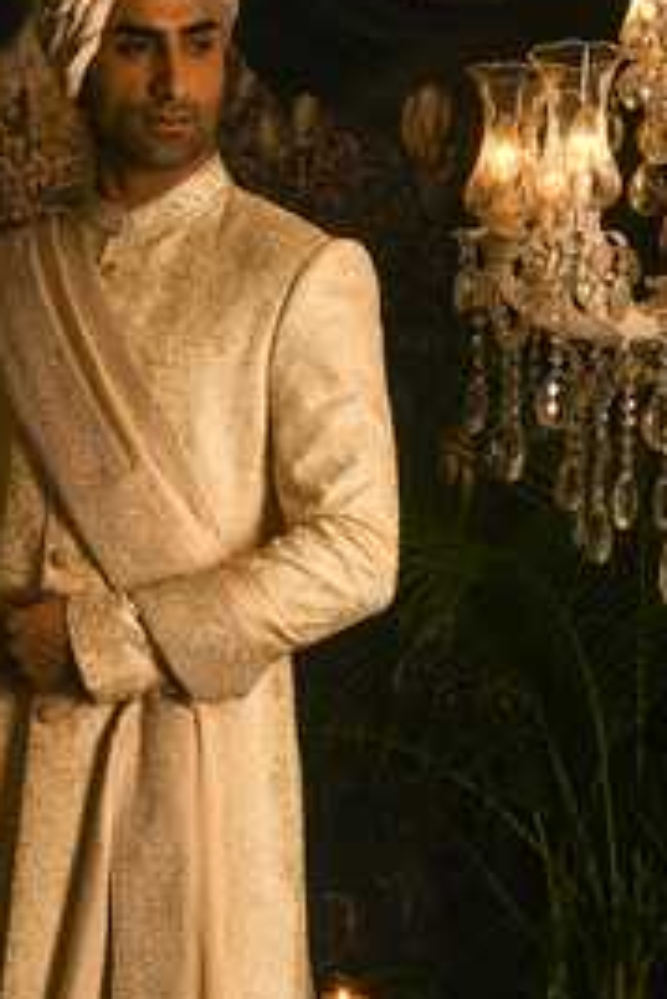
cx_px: 97
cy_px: 807
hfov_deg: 13.9
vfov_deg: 20.6
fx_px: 2720
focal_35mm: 98
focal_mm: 50
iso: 400
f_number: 8
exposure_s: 1/80
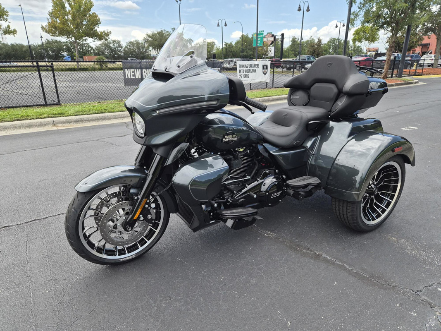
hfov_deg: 73.9
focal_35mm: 23
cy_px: 166
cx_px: 220
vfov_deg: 58.9
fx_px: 293
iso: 80
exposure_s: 1/2888
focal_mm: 5.4
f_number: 1.8
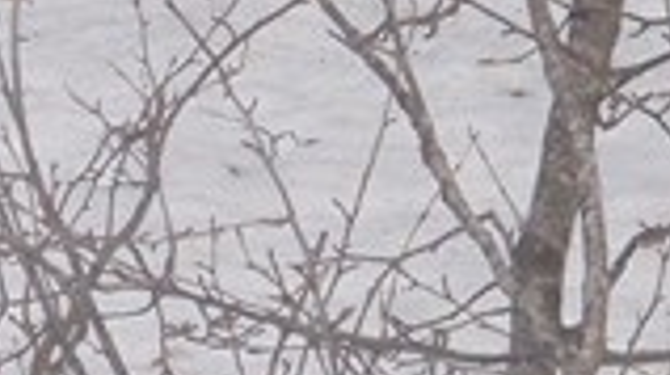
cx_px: -97
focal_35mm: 450
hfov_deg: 4.8
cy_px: -662
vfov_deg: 2.7
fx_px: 7985
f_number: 4.3
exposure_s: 1/500
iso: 200
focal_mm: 14.67
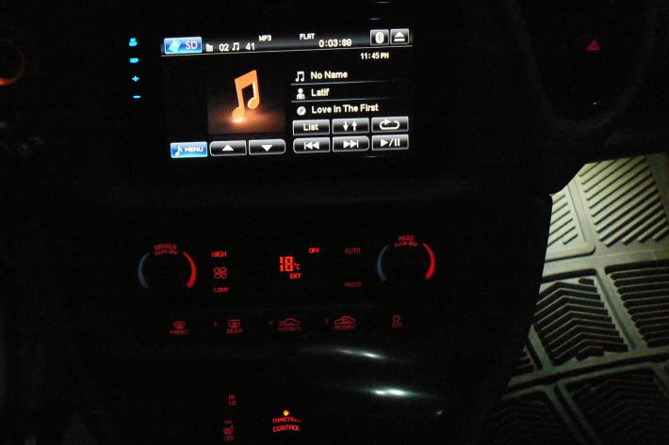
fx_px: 1003
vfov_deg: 24.8
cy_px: 122
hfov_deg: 36.4
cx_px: 211
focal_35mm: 54
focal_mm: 6
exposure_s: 1/30
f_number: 2.8
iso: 400
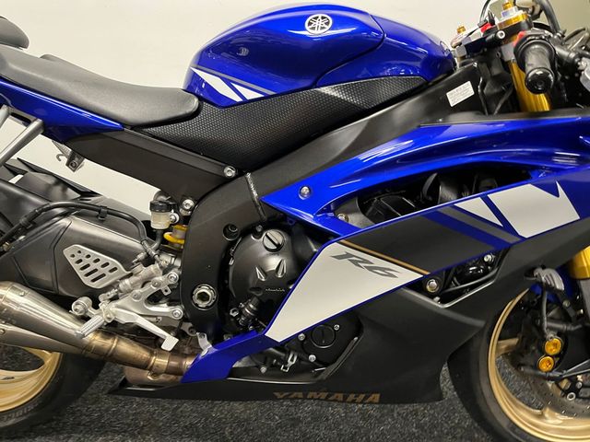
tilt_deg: -19.2
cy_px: 221
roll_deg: -5.5
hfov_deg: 67.3
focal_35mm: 26
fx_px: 443
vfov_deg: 53.1
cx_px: 295
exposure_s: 1/50
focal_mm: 5.1
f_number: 1.6
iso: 500
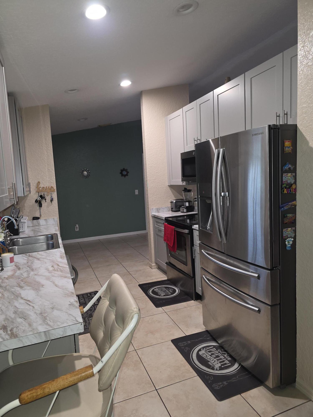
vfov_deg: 73.9
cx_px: 156
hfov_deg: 58.9
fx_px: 277
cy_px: 208
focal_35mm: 23
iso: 160
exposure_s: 1/24
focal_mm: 6.3
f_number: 1.7
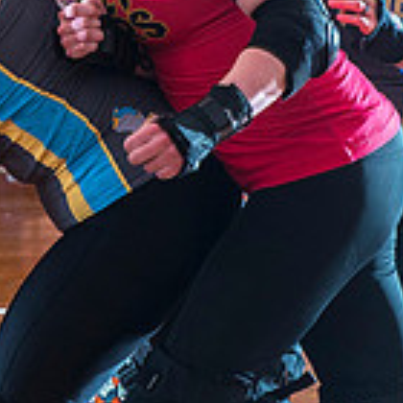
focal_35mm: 197
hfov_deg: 8.8
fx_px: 2595
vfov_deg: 8.9
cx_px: -23
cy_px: 73
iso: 800
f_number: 5.6
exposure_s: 1/160
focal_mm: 56
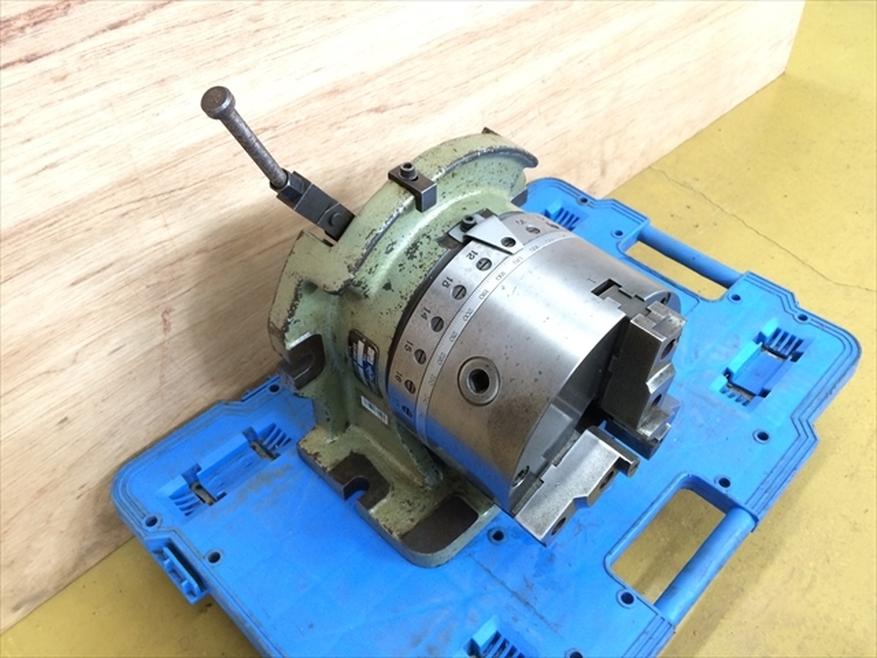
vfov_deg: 48.2
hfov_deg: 61.7
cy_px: 329
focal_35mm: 29
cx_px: 438
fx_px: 735
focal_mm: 4.15
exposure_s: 1/30
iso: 160
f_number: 2.2
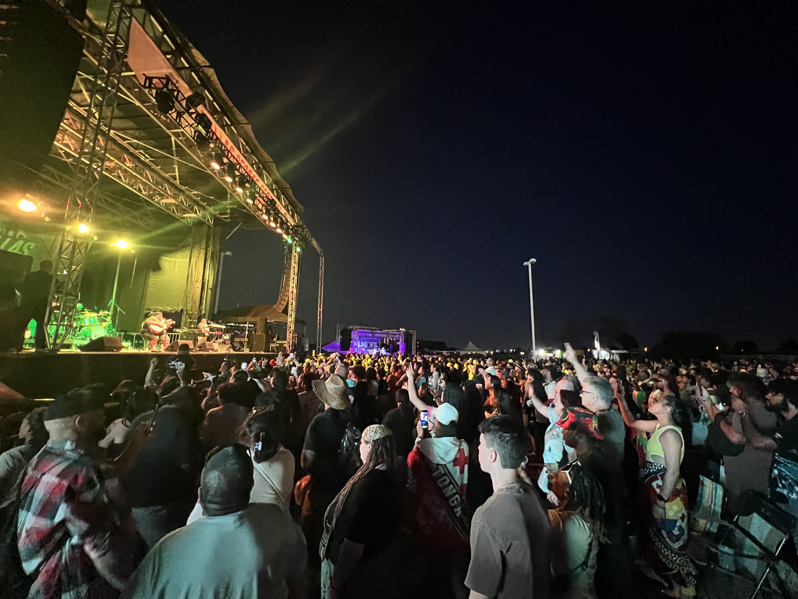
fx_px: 300
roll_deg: -0.9
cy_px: 300
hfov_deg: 106.2
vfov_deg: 89.9
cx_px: 399
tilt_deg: +7.8
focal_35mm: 13
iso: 2000
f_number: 1.8
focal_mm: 1.57
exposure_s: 1/24
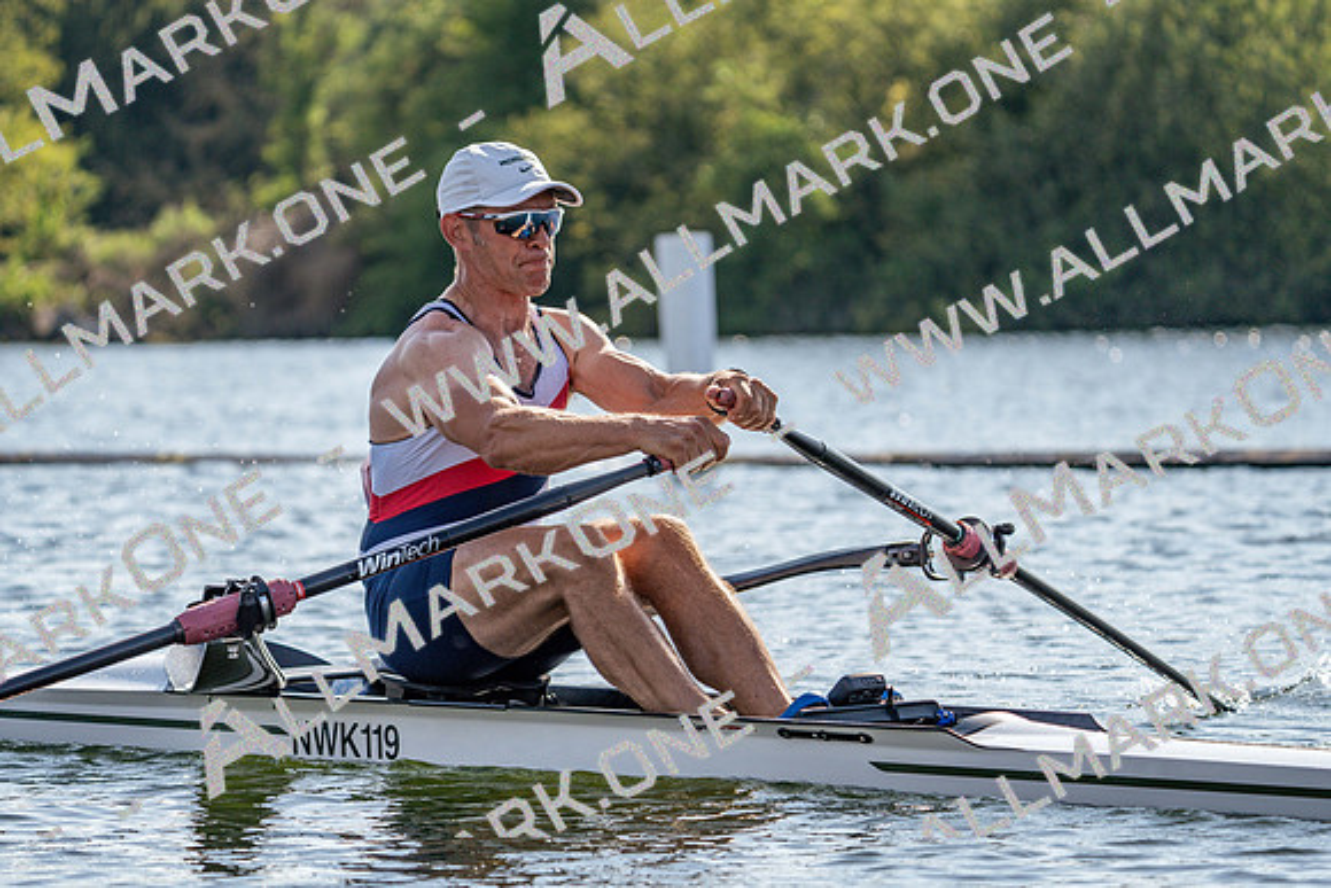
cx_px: 666
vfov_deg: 6.9
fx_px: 7396
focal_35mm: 200
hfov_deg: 10.3
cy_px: 444
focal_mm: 200
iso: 200
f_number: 5.6
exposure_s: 1/1600
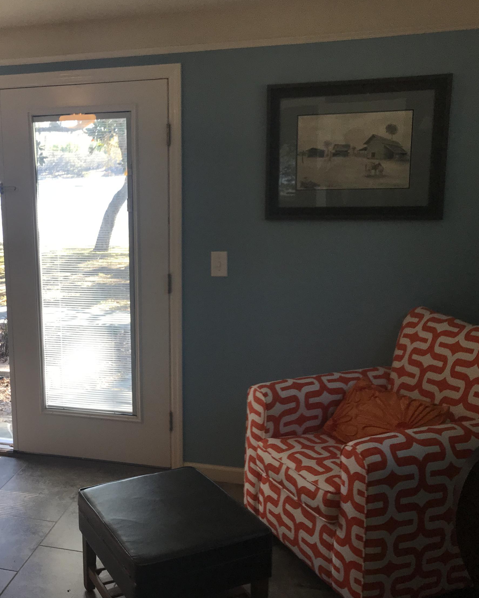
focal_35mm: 37
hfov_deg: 39.1
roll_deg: +1.5
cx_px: 120
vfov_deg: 49.1
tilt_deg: -10.1
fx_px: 656
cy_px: 297
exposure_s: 1/119
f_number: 1.8
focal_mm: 3.99
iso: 32
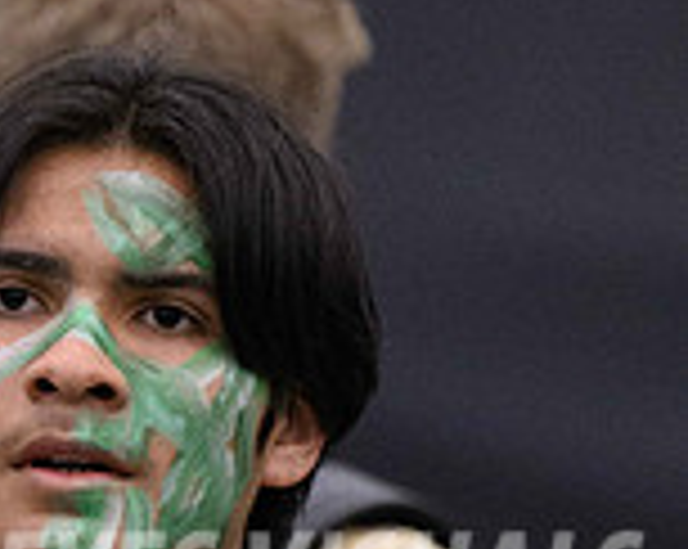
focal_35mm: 1660
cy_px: 914
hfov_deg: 1.2
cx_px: 22
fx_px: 33758
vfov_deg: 0.9
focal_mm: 400
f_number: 5.6
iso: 8000
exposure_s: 1/320
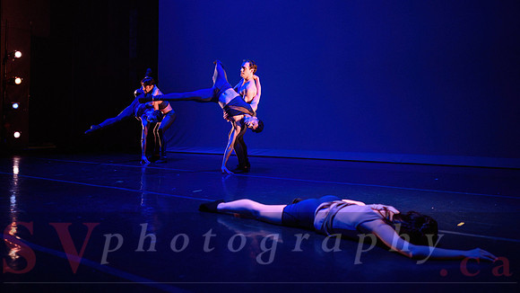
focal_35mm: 33
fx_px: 461
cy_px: 101
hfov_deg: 58.8
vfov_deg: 34.9
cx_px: 260
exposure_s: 1/320
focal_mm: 24
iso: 1000
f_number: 1.4
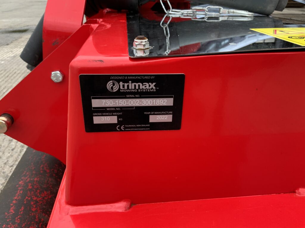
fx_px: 256
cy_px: 114
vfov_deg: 48.2
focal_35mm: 29
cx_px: 152
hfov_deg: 61.7
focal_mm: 3
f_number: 1.8
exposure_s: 1/204
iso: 16
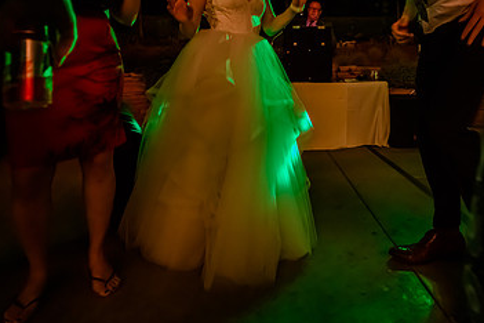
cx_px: 306
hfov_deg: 72.4
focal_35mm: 24
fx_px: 323
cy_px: 79
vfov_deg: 50.8
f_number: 2.8
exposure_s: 1/80
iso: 8000
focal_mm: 14
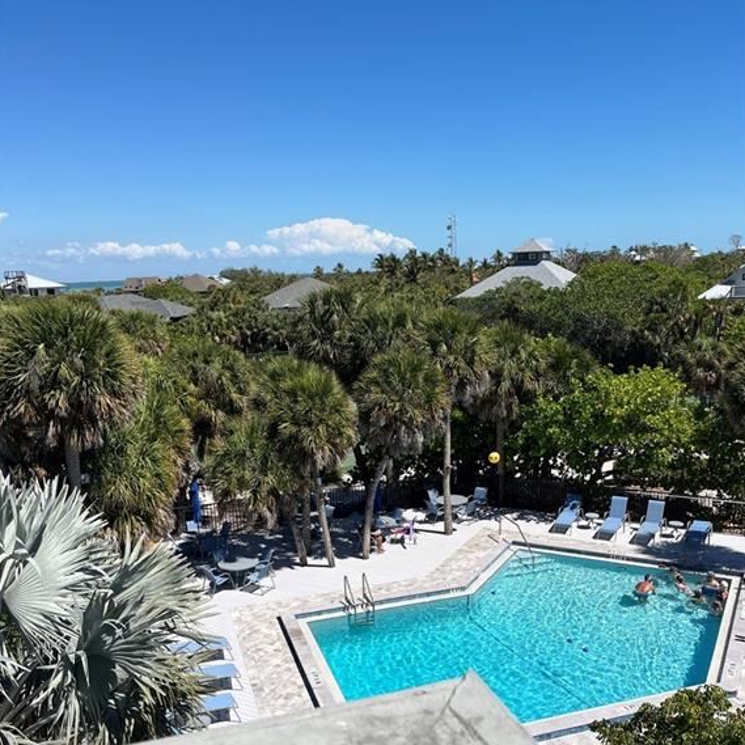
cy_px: 477
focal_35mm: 31
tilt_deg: -14.9
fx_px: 755
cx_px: 373
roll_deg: +1.6
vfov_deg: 51.8
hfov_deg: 52.5
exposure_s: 1/5848
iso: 50
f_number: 1.6
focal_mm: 5.1
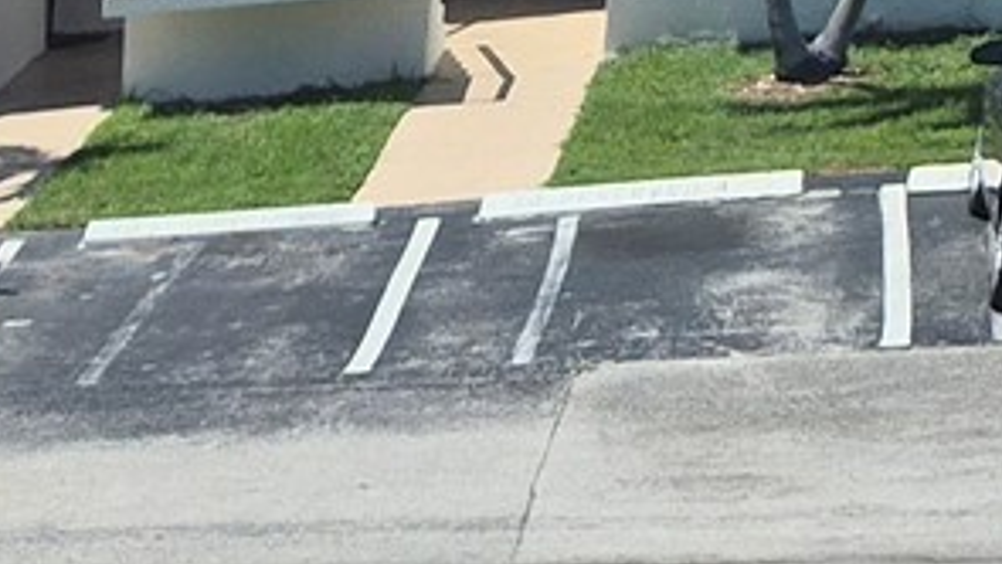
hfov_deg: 12.9
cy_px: 1583
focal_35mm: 136
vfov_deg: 7.9
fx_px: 3614
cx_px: -1240
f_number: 1.8
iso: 80
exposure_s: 1/6992
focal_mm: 5.4
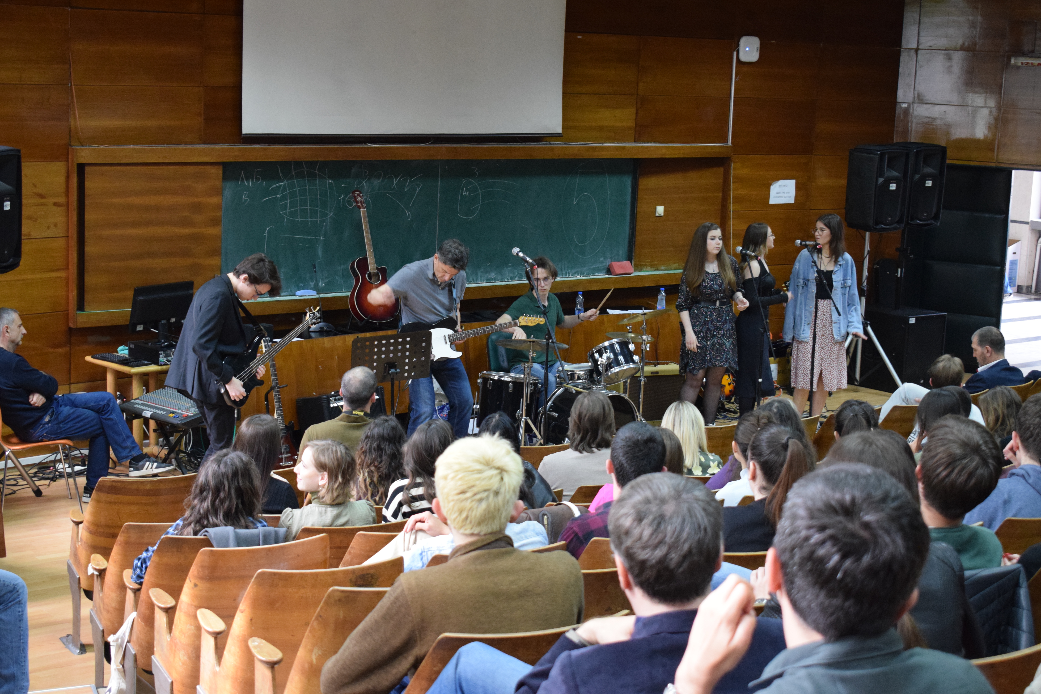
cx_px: 520
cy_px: 347
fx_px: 1735
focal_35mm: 60
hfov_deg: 33.4
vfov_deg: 22.6
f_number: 5
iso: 2500
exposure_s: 1/60
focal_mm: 40
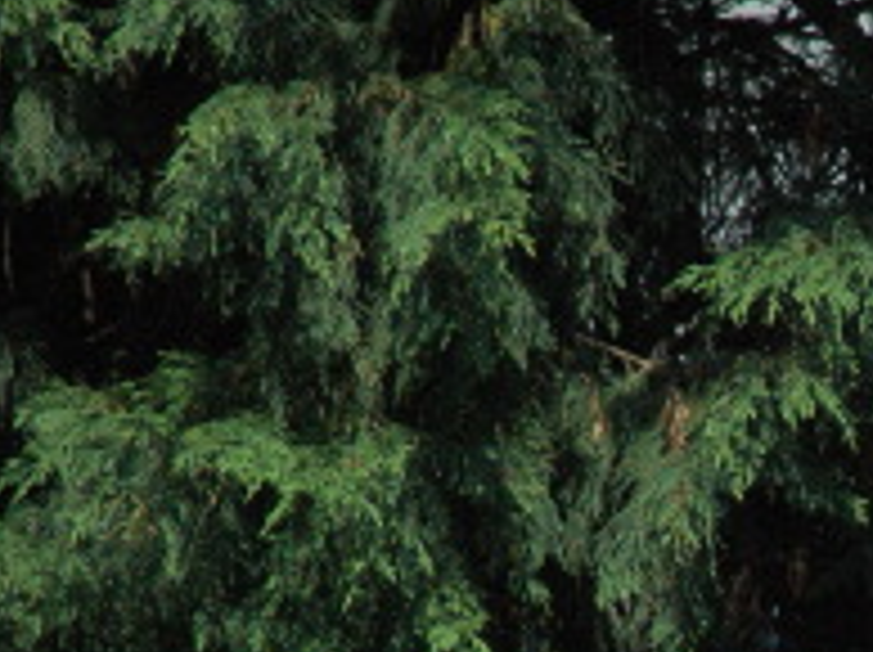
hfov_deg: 1.4
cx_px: 1346
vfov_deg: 1.0
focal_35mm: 1428
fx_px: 35969
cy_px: 812
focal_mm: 300
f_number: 11
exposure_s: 1/800
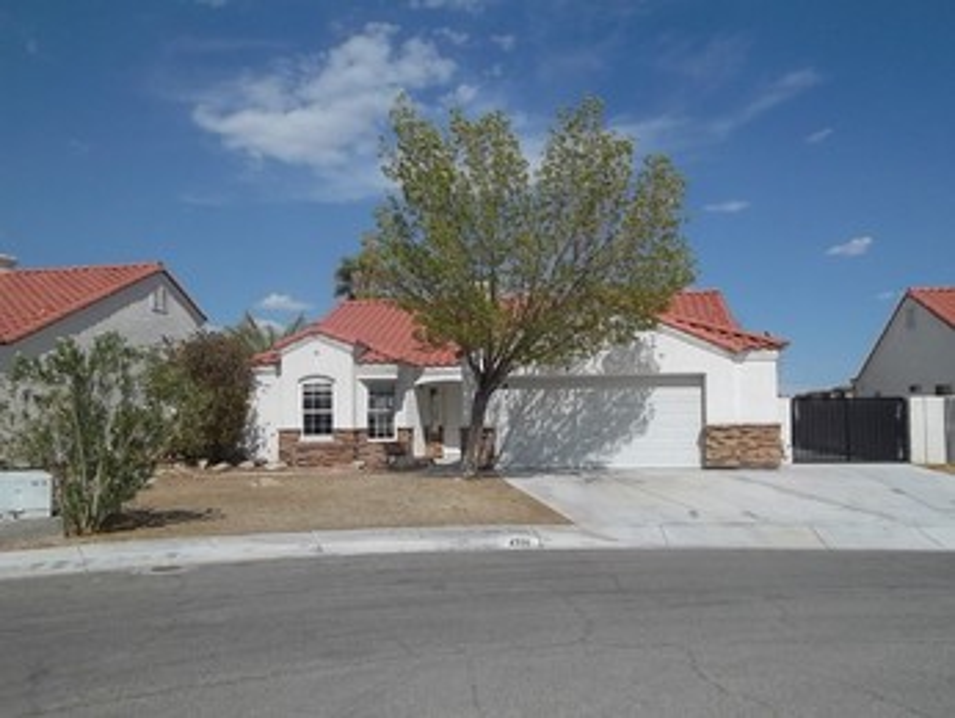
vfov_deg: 44.2
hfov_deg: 56.8
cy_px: 359
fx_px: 883
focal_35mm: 32
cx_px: 478
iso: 80
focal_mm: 5.7
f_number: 9.4
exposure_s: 1/280
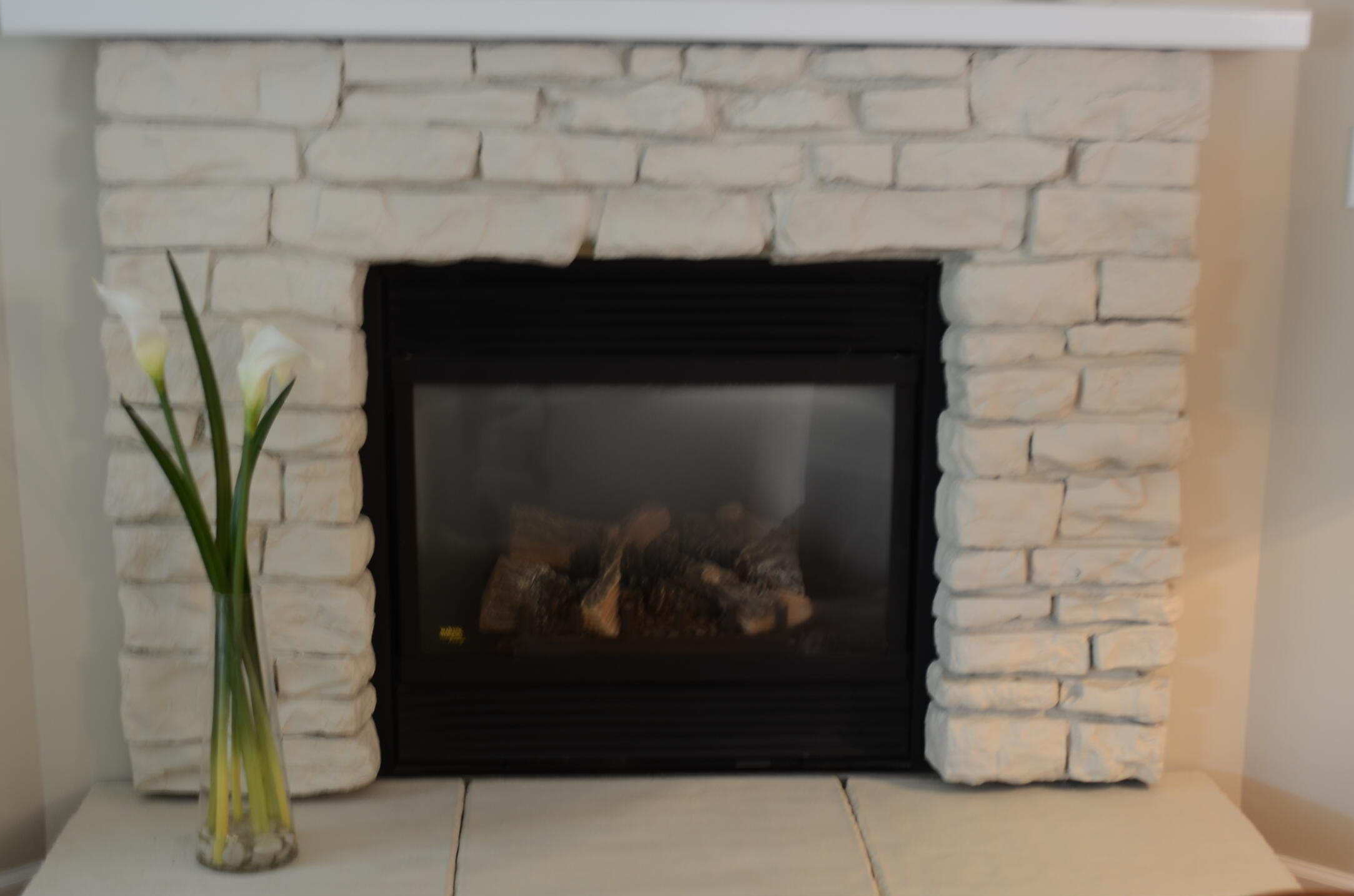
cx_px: 717
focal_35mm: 54
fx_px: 2027
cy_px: 545
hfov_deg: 36.9
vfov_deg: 24.9
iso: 100
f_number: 3.8
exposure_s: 1/2.5
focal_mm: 26
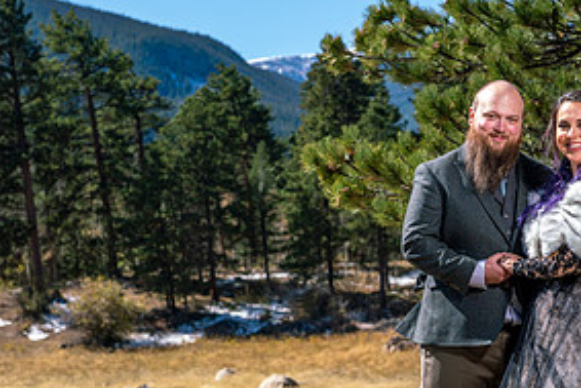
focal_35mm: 123
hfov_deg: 16.5
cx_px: 462
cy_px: 282
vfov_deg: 11.1
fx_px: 1986
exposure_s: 1/1000
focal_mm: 60
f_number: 5
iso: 100
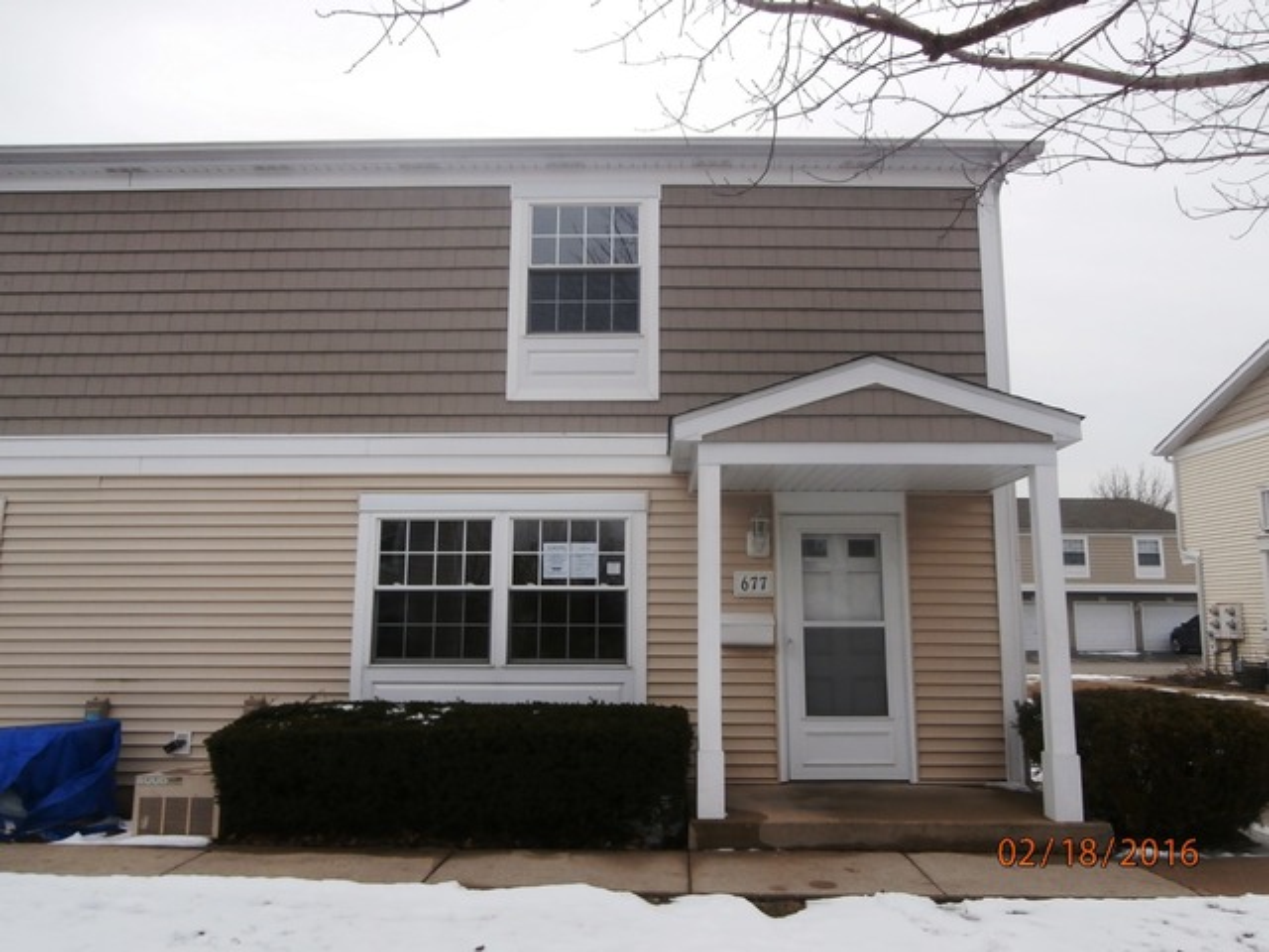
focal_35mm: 24
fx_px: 880
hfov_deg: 71.6
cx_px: 634
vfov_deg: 56.8
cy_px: 476
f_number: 3
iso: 100
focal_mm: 4.2
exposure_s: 1/800
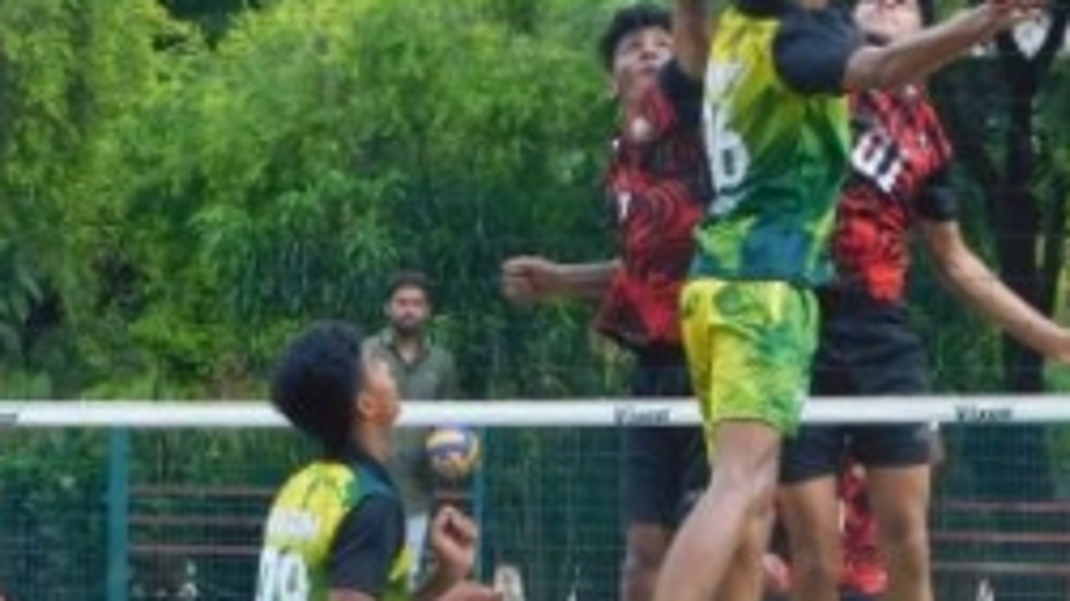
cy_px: 482
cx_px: 618
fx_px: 6297
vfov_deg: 5.5
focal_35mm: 222
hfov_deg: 9.7
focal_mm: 14.2
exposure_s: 1/160
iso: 125
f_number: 4.4
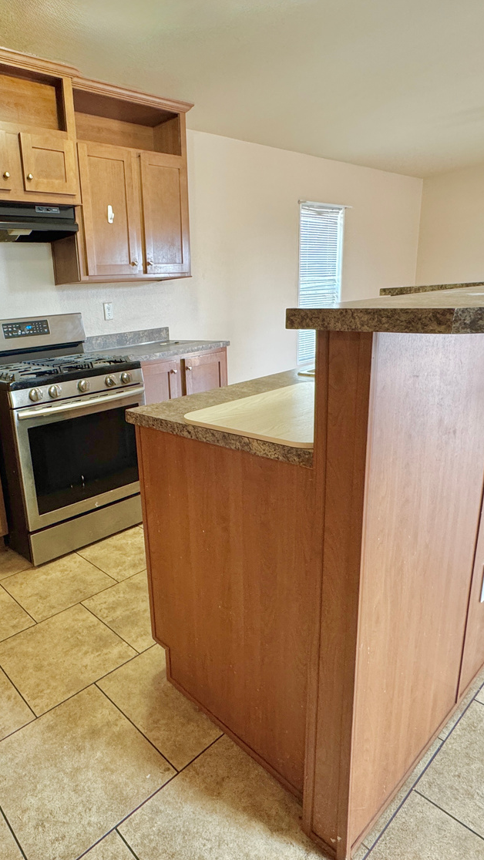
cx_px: 127
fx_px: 479
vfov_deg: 83.8
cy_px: 423
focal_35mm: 21
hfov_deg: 51.6
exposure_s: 1/60
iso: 250
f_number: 2.2
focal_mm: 2.22
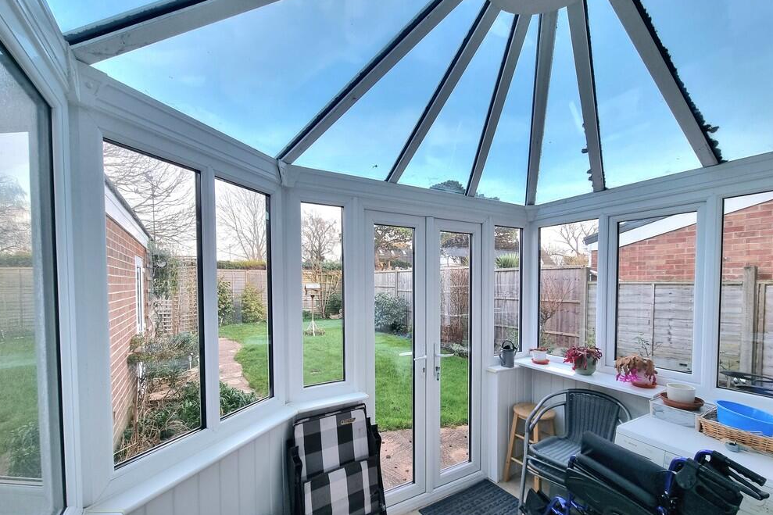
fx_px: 301
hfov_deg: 104.2
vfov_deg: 80.7
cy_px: 294
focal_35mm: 14
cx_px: 375
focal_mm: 2.2
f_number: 2.2
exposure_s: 1/120
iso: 64
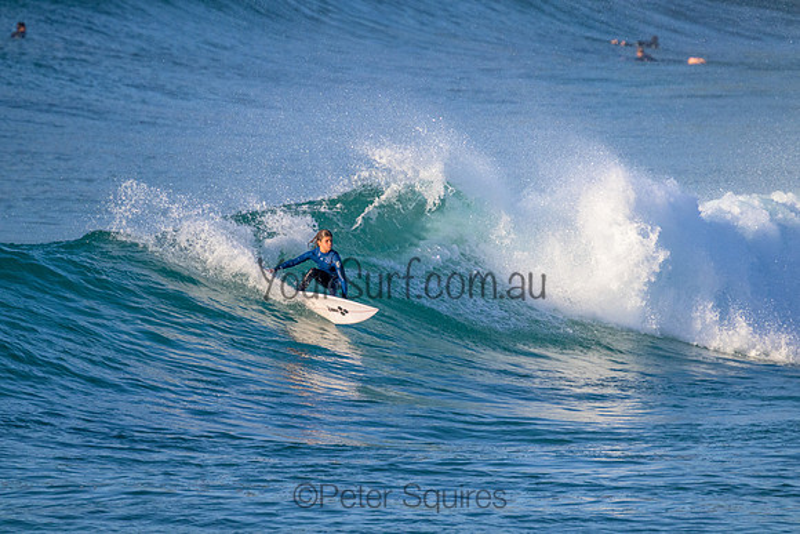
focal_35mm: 800
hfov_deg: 2.6
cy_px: 267
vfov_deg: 1.7
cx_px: 400
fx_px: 17781
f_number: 11
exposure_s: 1/2000
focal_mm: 800
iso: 2200
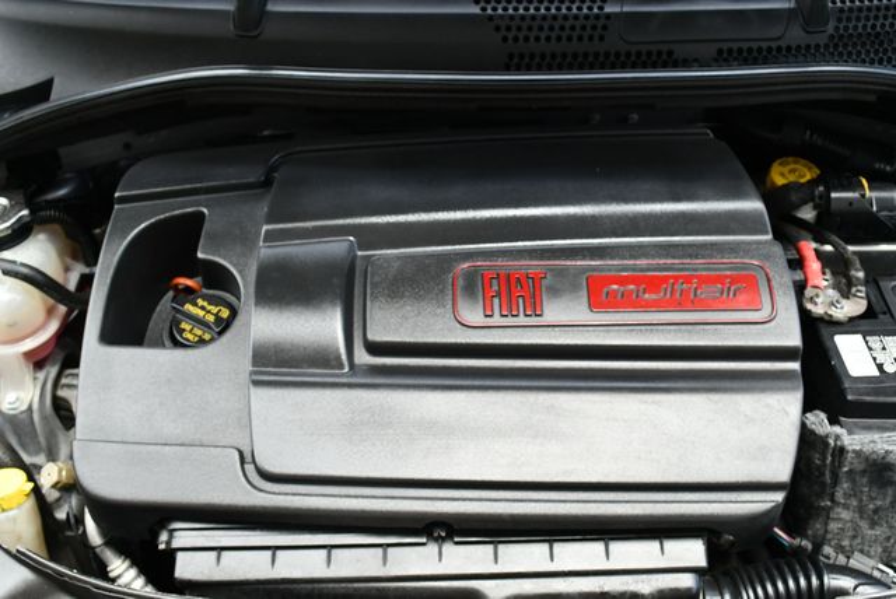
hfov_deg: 53.1
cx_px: 448
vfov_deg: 36.9
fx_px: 897
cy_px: 300
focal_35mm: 36
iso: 400
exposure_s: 1/250
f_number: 5
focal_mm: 18
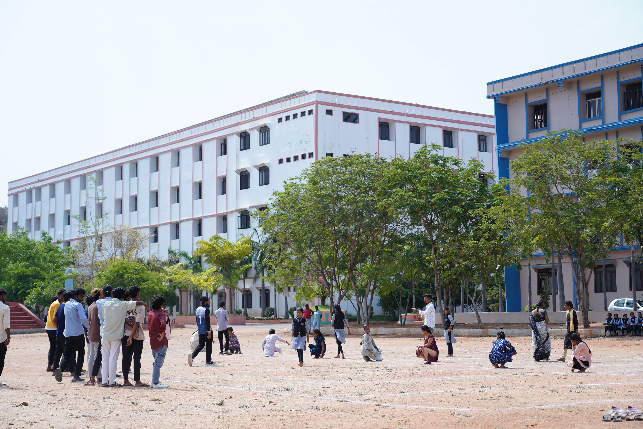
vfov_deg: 22.3
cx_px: 322
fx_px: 1089
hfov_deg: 32.9
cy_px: 214
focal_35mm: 61
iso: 100
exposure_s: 1/800
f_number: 4
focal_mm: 61
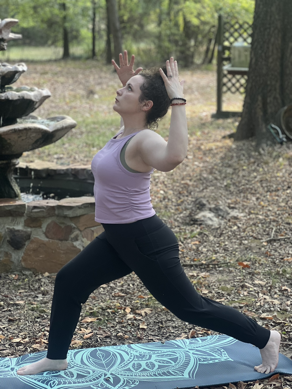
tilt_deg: -8.3
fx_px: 866
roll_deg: +0.5
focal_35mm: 77
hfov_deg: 19.1
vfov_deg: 25.3
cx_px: 146
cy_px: 194
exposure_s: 1/121
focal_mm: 9
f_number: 2.8
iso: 200
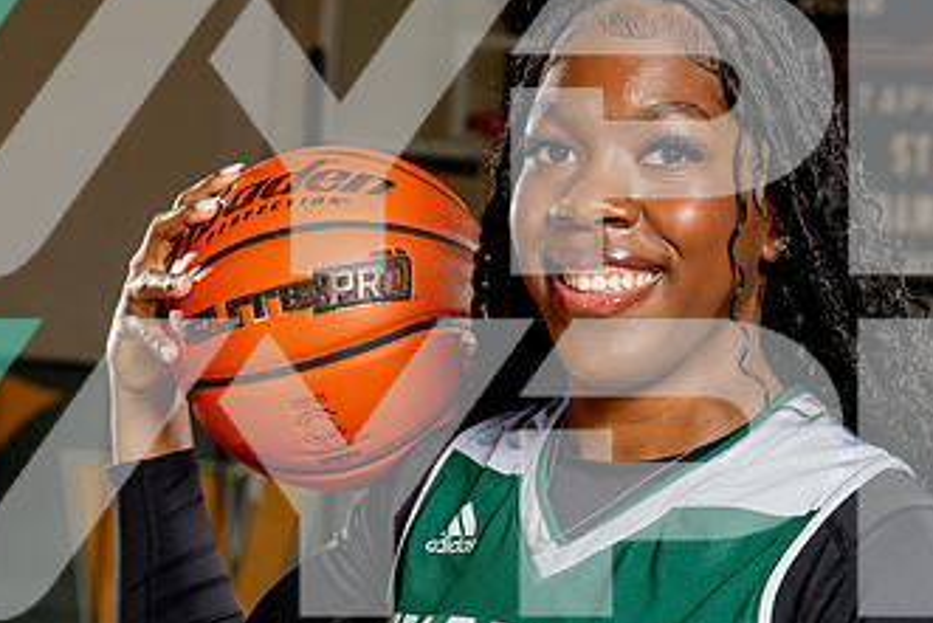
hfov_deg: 18.4
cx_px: 455
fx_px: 2878
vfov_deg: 12.3
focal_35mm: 111
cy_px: 464
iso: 200
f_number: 5.6
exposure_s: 1/250
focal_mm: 59
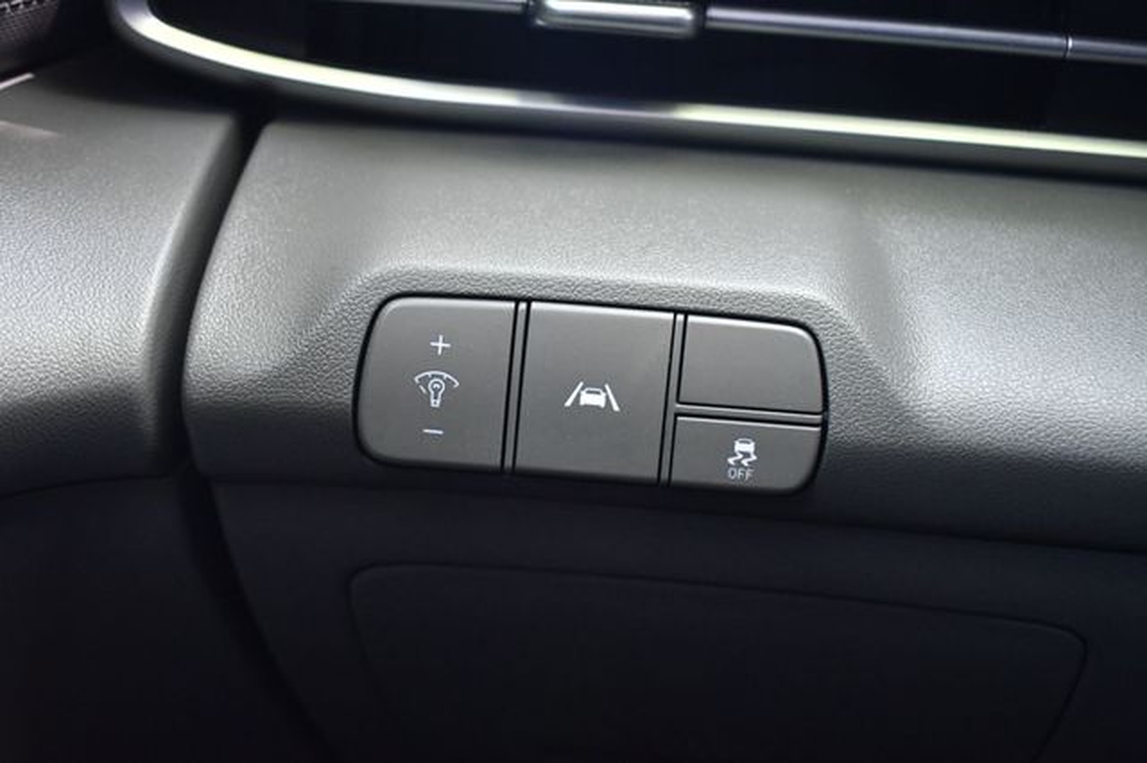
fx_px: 1624
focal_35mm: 51
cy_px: 382
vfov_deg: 26.5
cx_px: 574
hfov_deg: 38.9
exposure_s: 1/60
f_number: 4.5
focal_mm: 34
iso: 3200
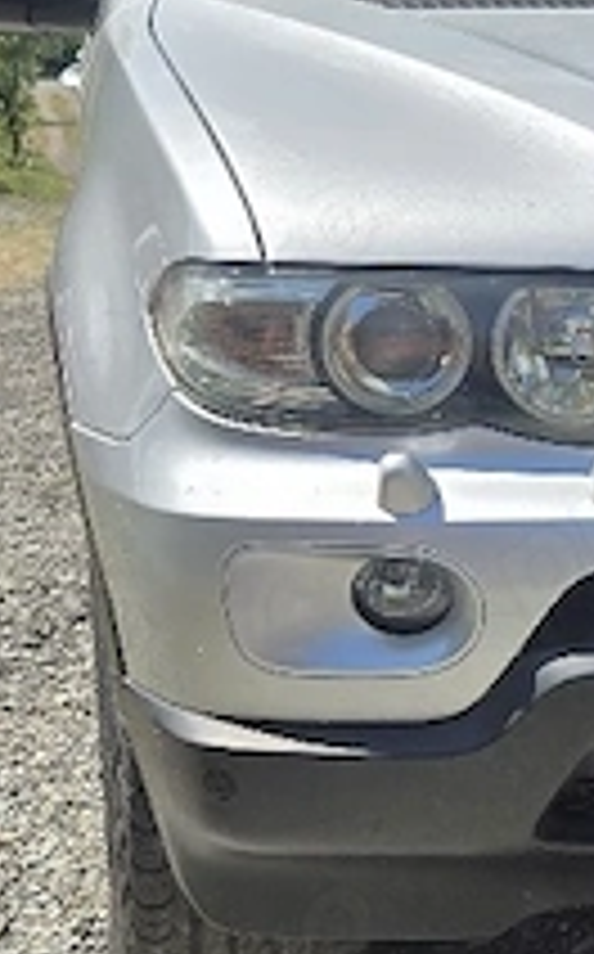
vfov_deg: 29.8
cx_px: 963
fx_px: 1792
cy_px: 418
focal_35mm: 69
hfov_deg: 16.6
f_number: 1.8
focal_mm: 5.4
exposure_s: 1/3333
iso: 32
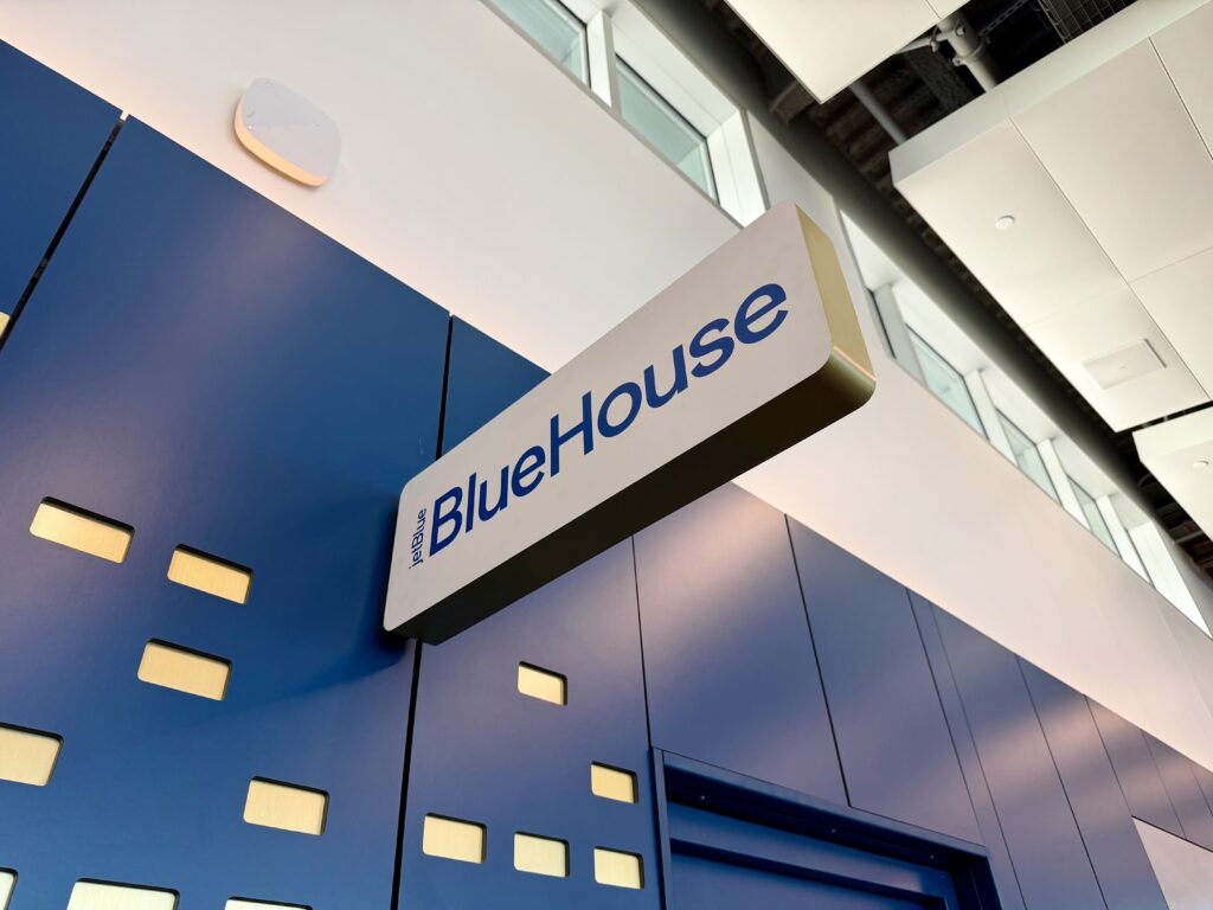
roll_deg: +4.0
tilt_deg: +38.0
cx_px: 606
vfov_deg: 56.8
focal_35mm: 24
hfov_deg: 71.6
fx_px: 841
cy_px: 455
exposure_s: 1/120
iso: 125
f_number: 1.78
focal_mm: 6.76
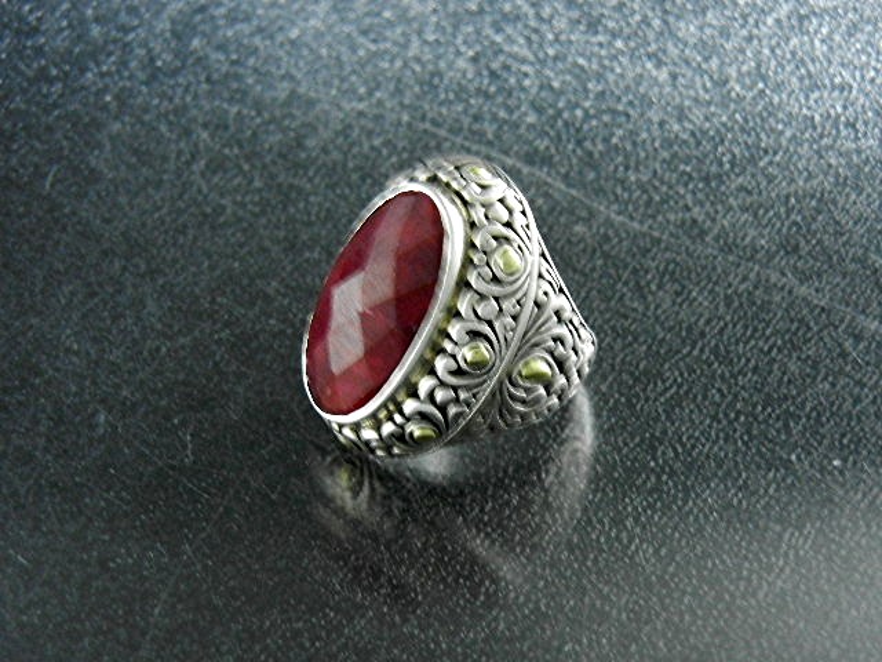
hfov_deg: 22.0
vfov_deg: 16.6
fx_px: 2268
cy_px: 331
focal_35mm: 89
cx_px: 441
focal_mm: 16
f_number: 4.4
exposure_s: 1/2.1
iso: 200
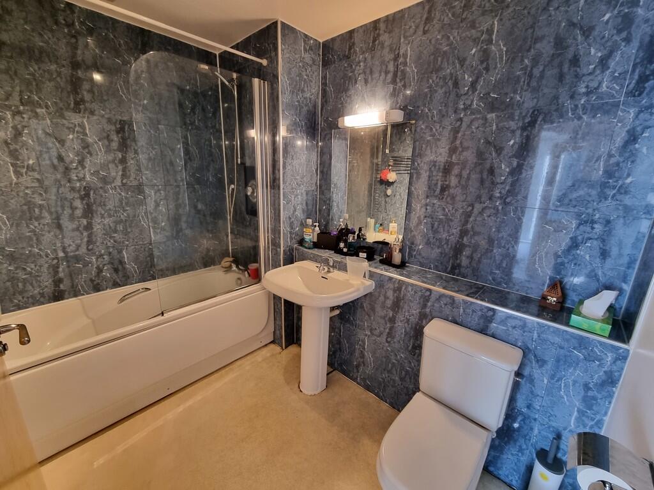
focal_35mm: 13
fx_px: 246
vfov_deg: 89.9
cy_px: 245
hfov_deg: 106.2
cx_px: 327
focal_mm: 2.2
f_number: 2.2
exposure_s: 1/33
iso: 400
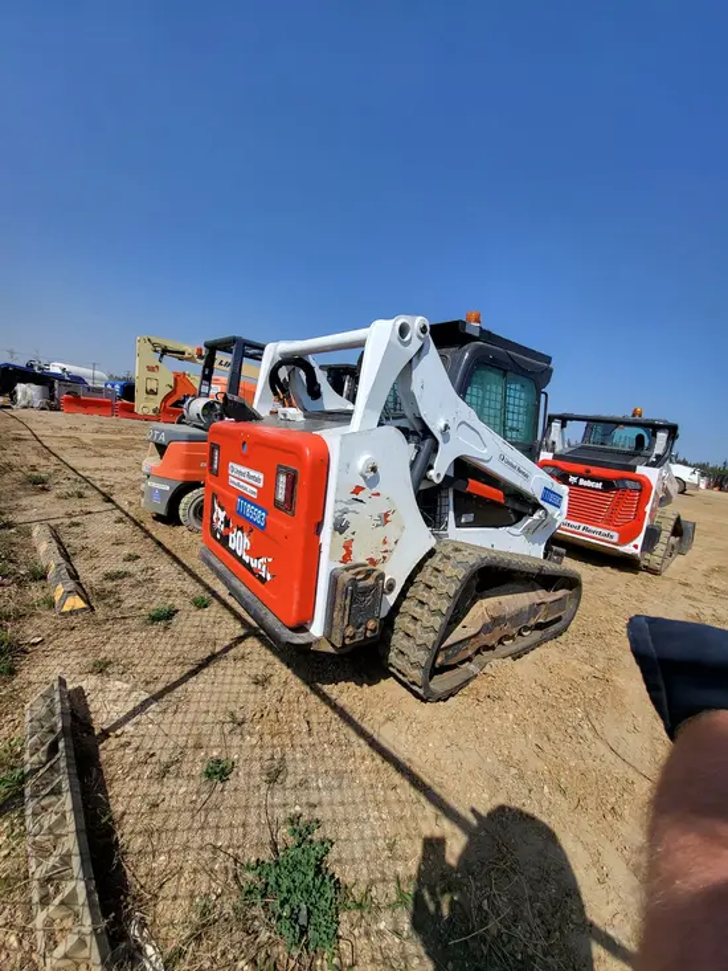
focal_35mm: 13
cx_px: 364
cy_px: 486
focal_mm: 1.74
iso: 32
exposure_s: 1/1005
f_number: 2.2
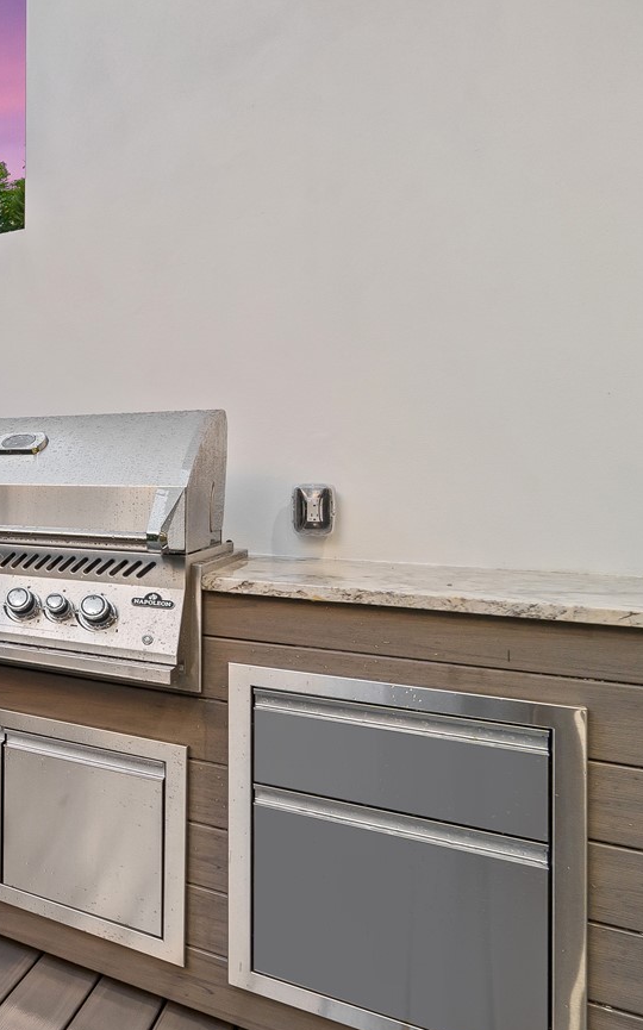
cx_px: -277
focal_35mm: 28
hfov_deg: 30.1
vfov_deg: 66.4
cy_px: 480
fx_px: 786
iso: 500
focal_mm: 14
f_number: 10
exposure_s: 1/13
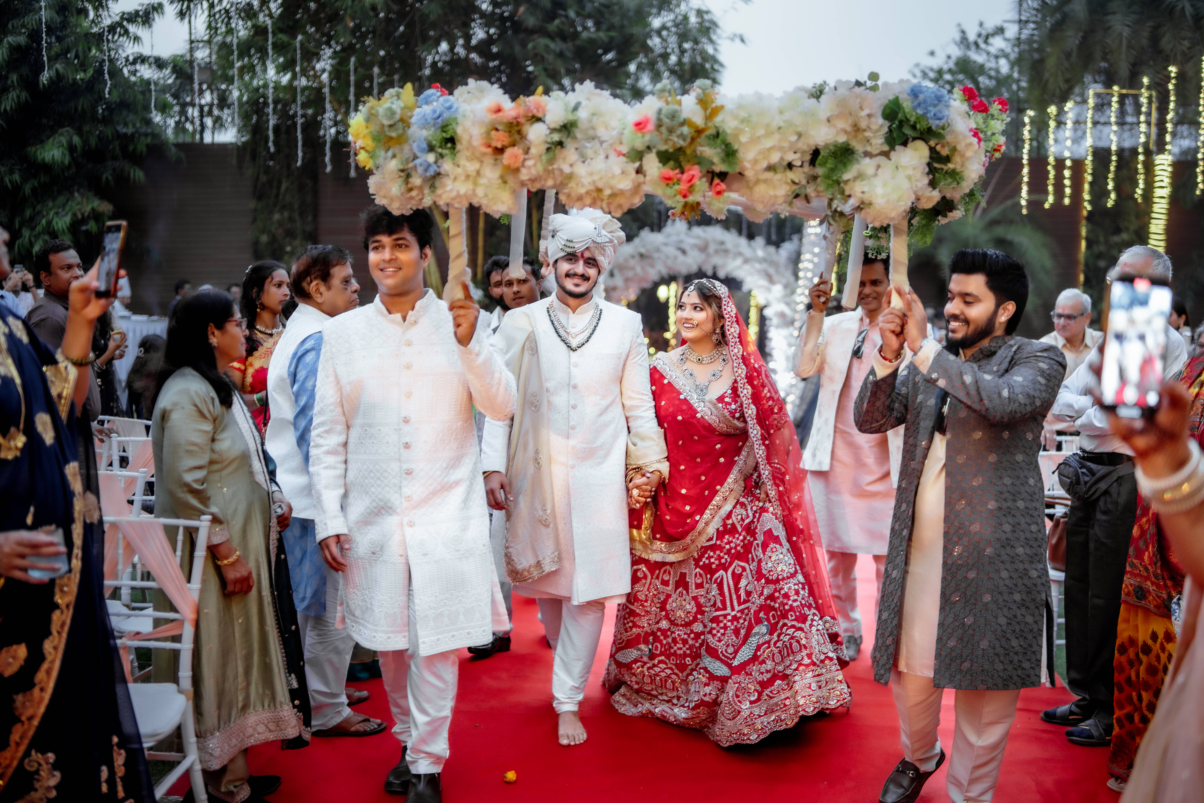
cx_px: 602
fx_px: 1170
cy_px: 402
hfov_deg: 54.4
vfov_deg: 37.9
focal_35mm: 35
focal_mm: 35
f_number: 1.4
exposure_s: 1/250
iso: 640
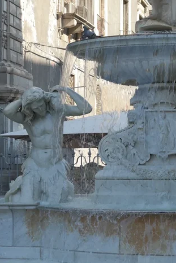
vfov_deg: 22.8
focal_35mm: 89
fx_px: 652
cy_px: 159
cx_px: 157
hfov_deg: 15.2
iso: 100
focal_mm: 24
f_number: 4.5
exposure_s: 1/160
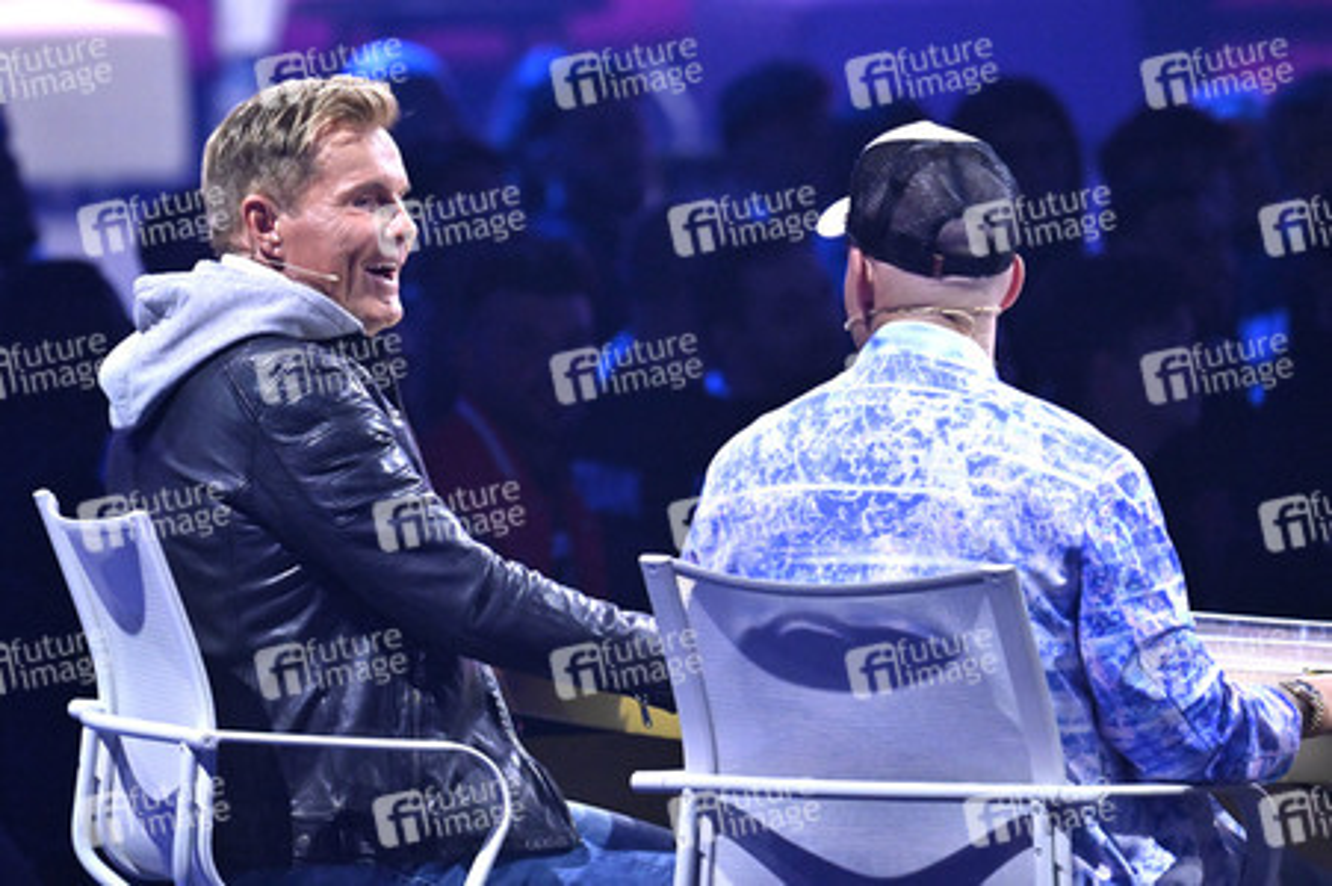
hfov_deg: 5.2
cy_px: 443
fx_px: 14789
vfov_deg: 3.4
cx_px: 666
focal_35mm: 400
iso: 5000
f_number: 5.6
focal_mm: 400
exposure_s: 1/640
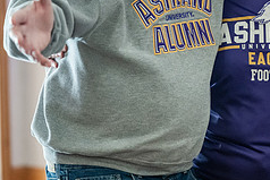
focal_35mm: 222
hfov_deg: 9.2
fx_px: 1666
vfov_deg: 6.2
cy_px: 3
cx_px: 246
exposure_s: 1/200
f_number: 2.8
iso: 4000
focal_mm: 91
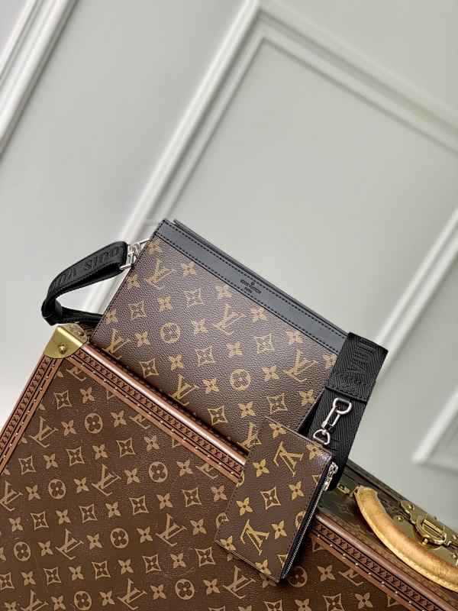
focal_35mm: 52
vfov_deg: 36.8
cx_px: 229
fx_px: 917
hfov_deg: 28.0
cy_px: 306
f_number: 2.4
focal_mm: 6
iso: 20
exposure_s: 1/122
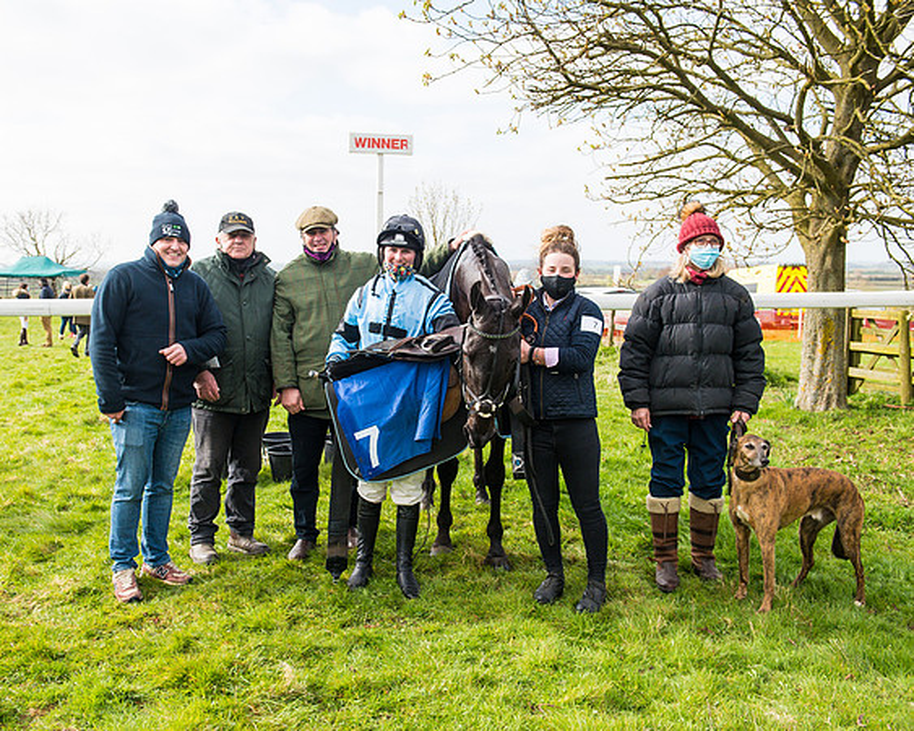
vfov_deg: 42.3
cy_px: 366
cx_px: 395
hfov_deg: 51.4
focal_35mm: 35
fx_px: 945
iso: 400
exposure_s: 1/1600
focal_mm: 31
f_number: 5
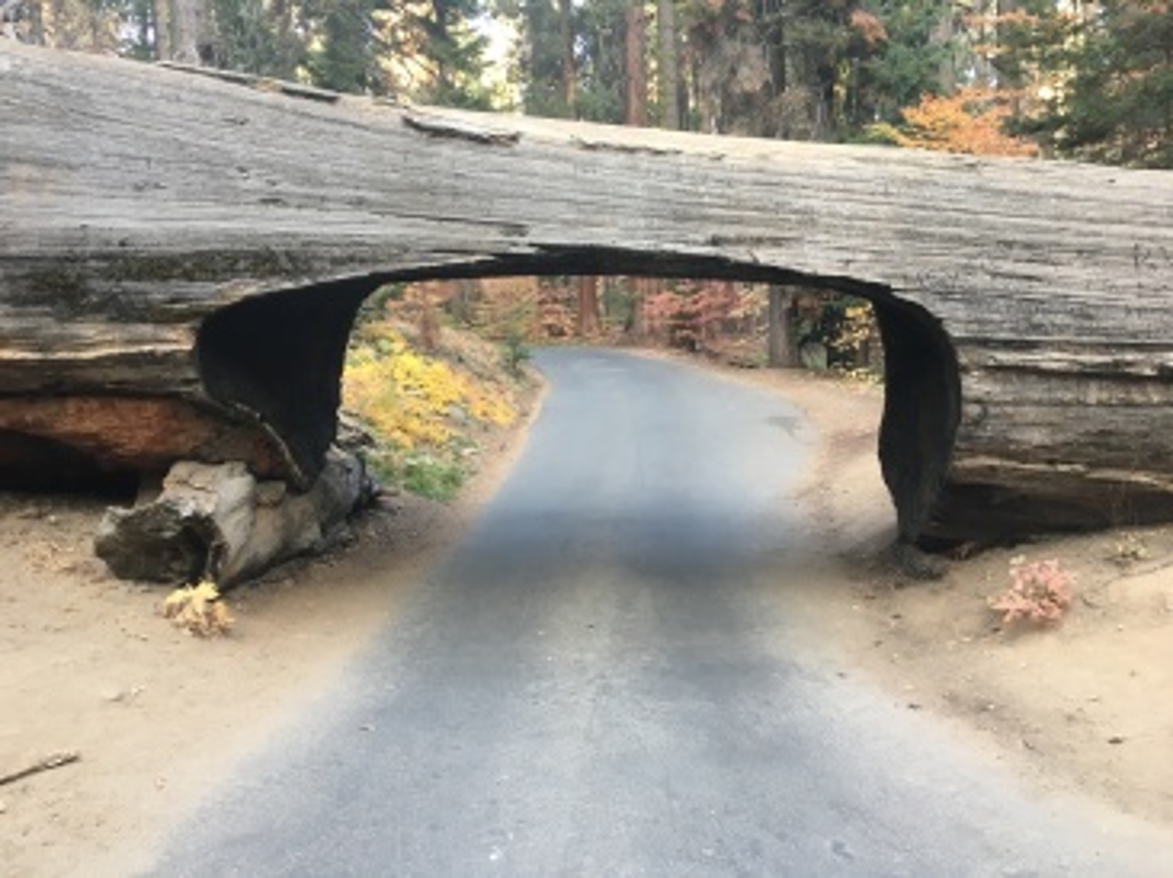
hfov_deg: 61.7
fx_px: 982
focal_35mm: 29
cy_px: 439
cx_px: 586
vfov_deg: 48.2
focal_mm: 4.15
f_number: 2.2
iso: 50
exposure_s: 1/30
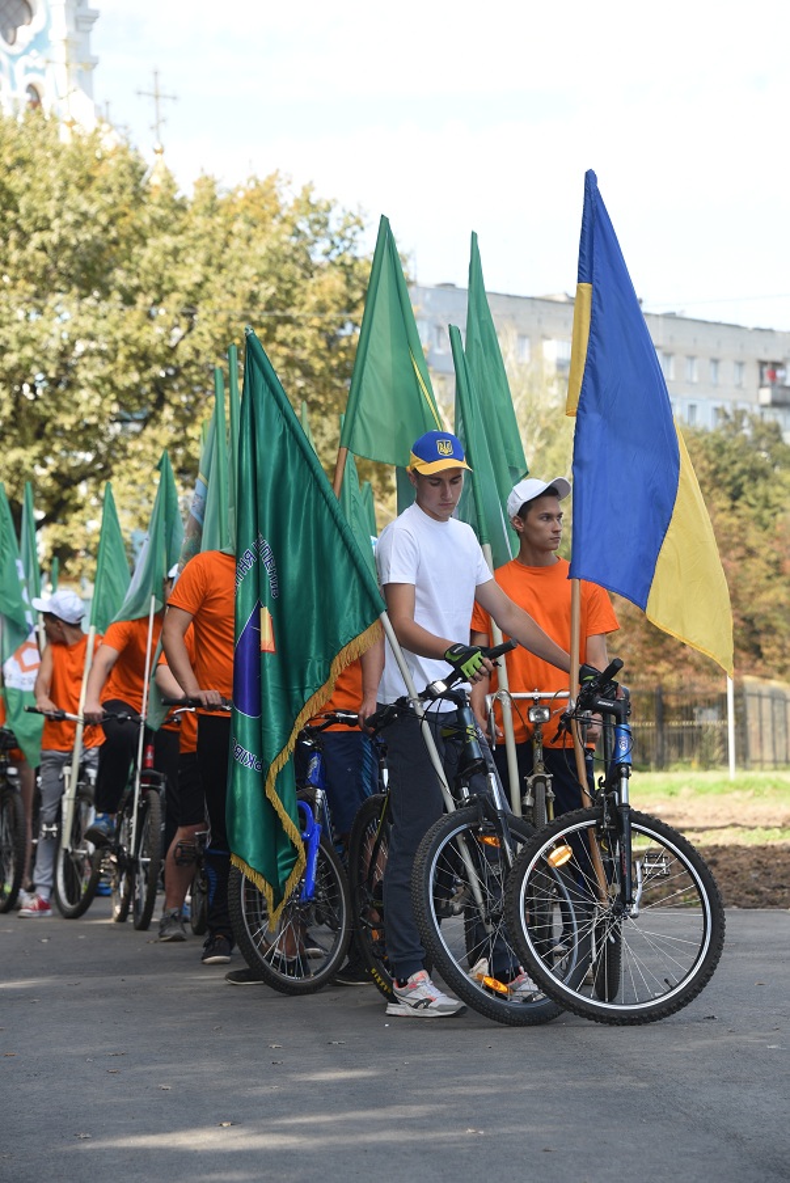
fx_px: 4110
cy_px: 592
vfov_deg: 16.4
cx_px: 395
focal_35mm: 125
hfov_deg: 11.0
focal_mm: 125
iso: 320
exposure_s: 1/200
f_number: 7.1
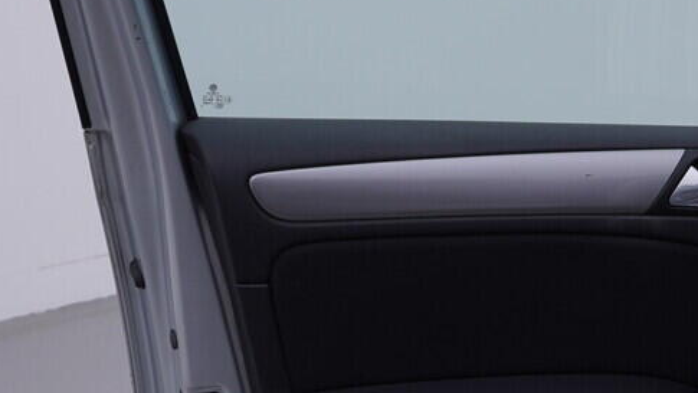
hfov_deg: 19.0
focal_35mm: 112
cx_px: 521
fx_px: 2073
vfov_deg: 10.8
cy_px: 209
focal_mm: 24
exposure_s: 1/100
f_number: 4.5
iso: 125
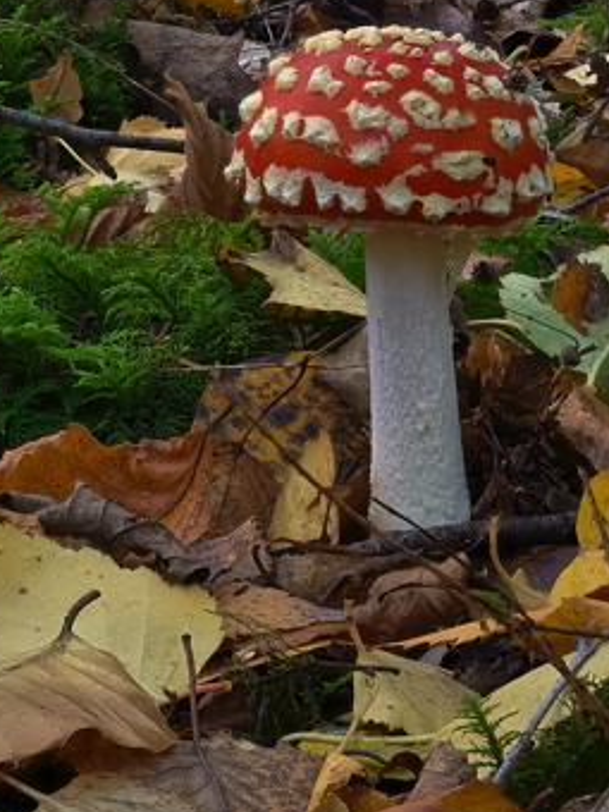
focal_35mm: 226
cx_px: 232
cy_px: 81
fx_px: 5301
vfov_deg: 8.7
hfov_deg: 6.6
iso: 200
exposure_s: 1/15
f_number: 5.6
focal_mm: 60
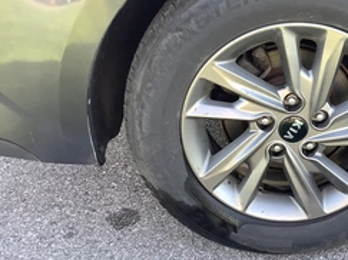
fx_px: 512
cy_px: 120
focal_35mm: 51
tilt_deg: -28.5
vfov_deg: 28.5
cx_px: 281
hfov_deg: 36.2
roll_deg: -0.7
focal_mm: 3.3
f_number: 2.4
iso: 64
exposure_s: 1/100
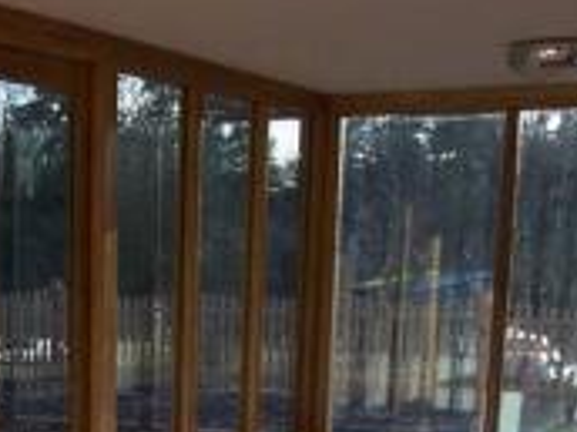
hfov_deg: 24.4
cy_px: 504
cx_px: 75
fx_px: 1300
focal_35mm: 78
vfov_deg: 18.0
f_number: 5.6
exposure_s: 1/125
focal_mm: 3.8
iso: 50
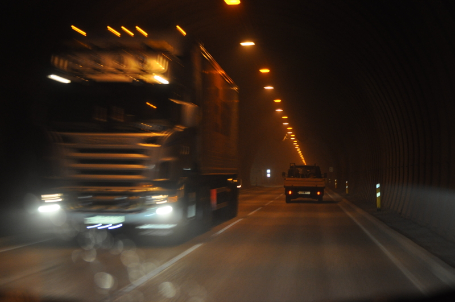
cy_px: 151
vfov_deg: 16.5
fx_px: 1041
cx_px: 228
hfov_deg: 24.7
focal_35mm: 82
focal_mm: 55
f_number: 4
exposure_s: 1/30
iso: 1100
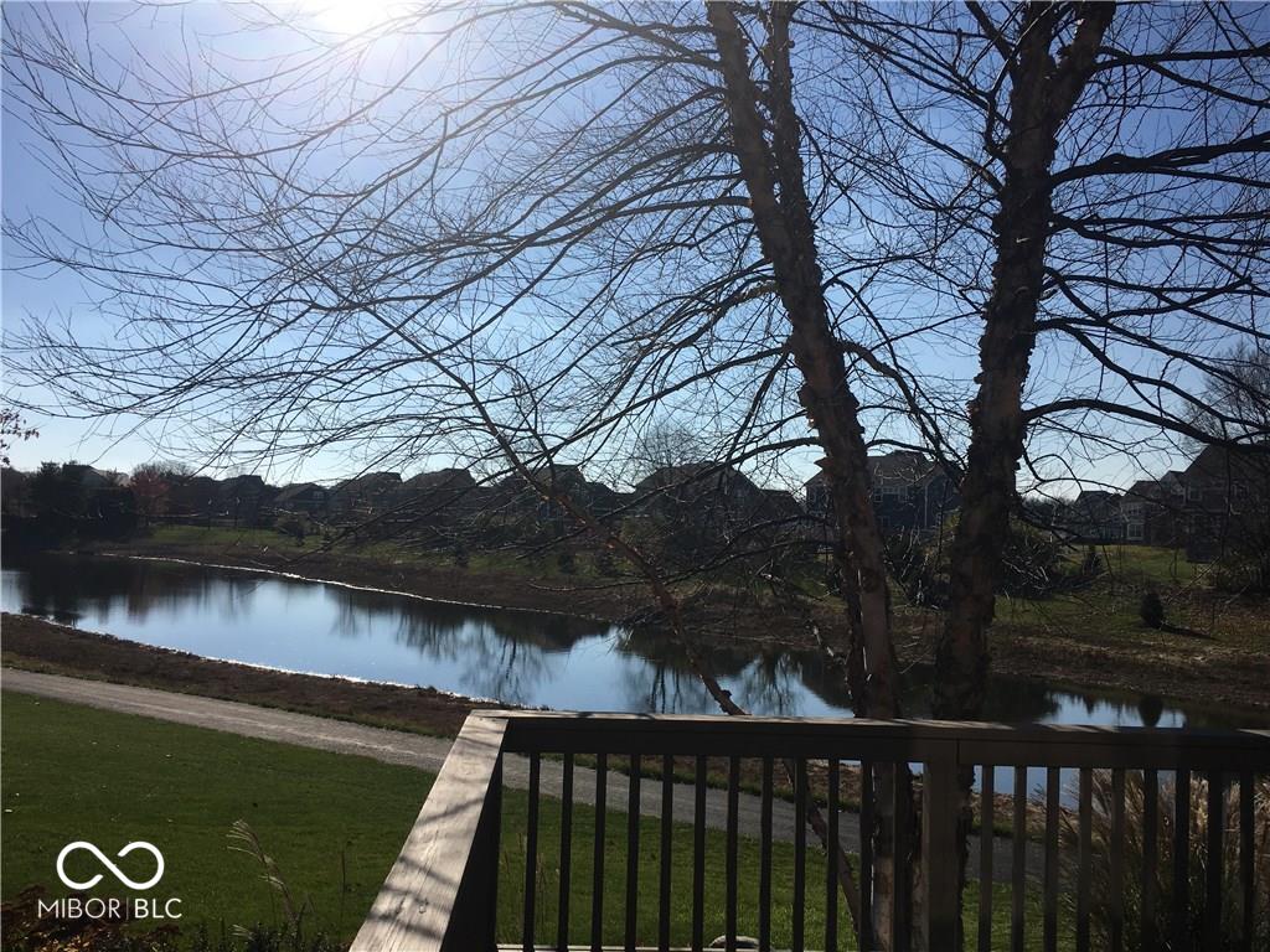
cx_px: 635
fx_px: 1064
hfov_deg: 61.7
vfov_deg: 48.2
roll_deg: -2.5
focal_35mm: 29
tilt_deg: +3.9
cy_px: 476
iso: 25
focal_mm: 4.15
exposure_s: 1/4274
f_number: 2.2
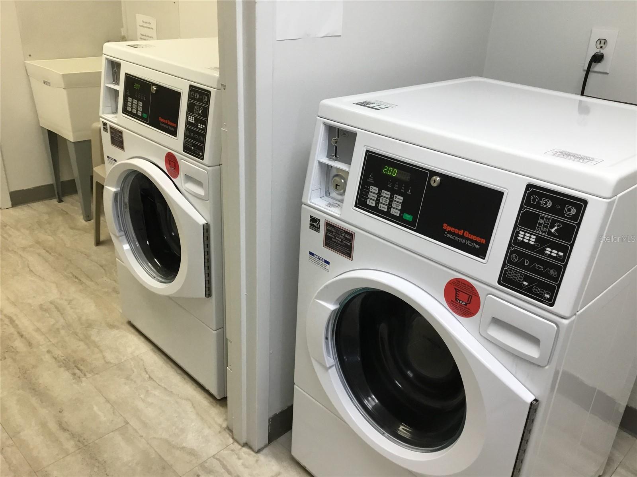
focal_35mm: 31
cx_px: 318
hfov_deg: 58.4
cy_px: 238
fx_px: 570
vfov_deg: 45.4
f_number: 2.4
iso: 40
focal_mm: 3.3
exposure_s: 1/30
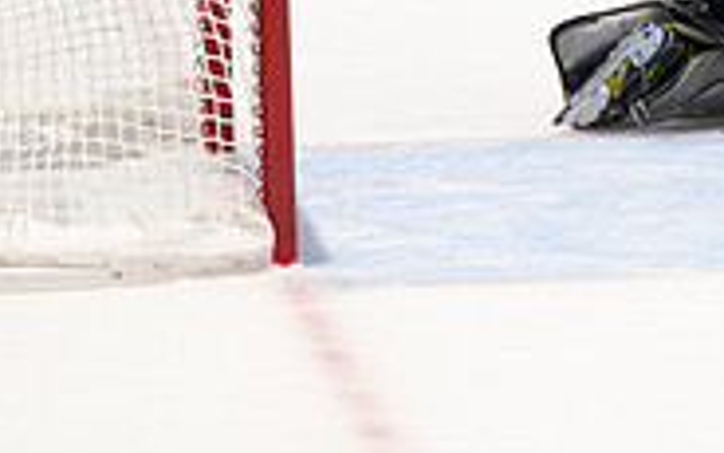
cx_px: 822
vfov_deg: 4.9
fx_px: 5288
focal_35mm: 268
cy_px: -262
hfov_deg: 7.8
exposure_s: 1/1000
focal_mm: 74
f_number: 2.8
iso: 2000
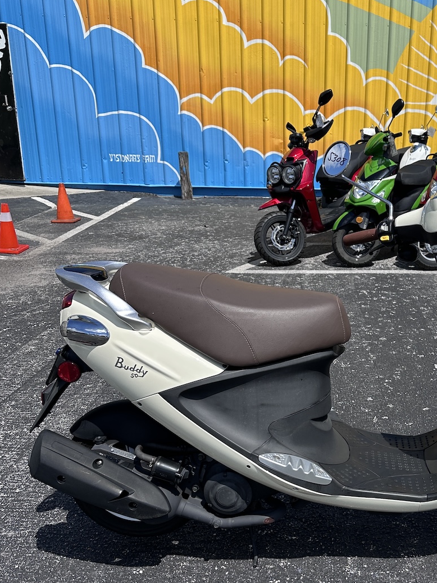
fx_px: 623
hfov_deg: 37.7
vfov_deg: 50.0
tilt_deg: -17.0
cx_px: 329
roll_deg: -2.2
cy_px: 330
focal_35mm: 37
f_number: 1.78
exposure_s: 1/6623
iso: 80
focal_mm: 6.86
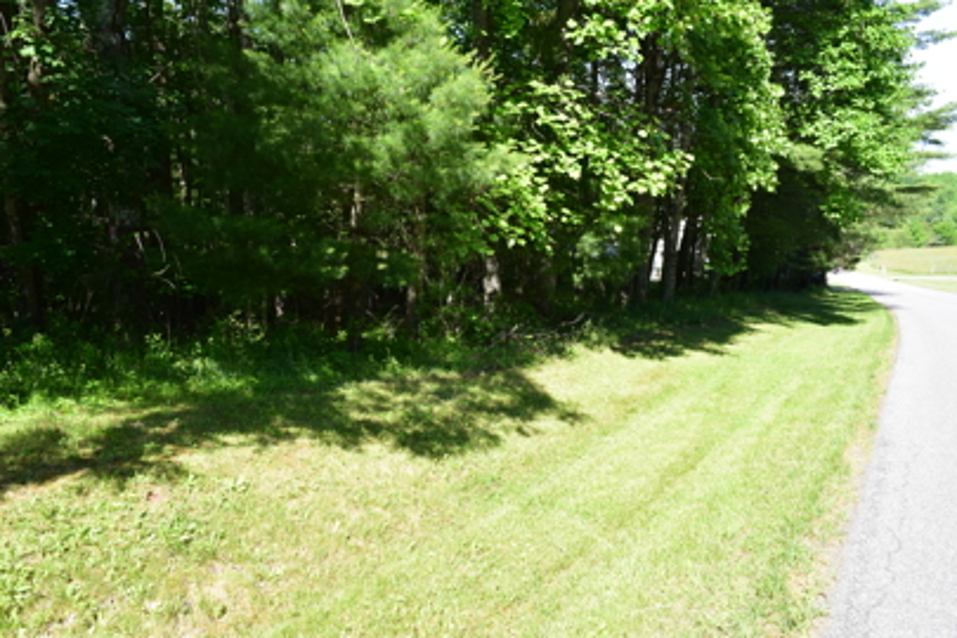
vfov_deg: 47.9
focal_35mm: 27
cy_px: 319
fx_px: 718
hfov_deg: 67.4
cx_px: 478
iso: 400
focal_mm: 18
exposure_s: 1/200
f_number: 10
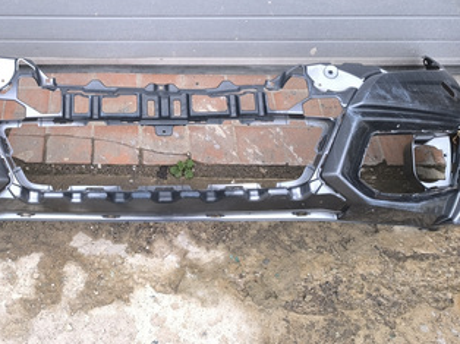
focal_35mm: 44
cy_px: 76
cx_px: 126
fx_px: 584
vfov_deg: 32.1
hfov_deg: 41.9
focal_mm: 6.14
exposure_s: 1/50
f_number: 1.65
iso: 1000
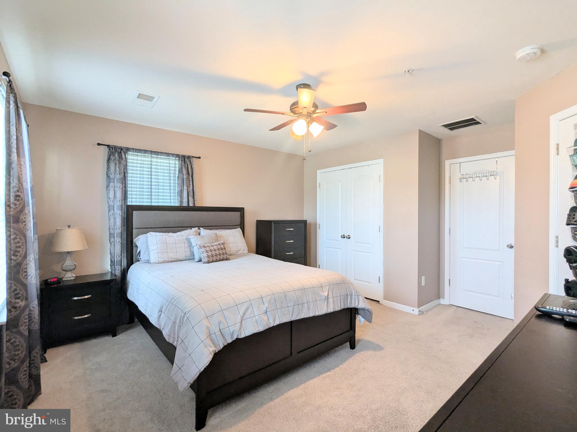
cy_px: 216
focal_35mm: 16
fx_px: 267
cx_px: 288
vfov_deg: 78.1
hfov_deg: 94.5
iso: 82
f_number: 2.2
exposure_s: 1/24
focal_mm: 2.35
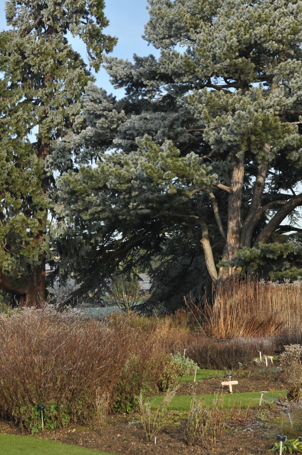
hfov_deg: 17.6
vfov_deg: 26.2
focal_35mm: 77
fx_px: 971
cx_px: 187
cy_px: 156
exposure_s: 1/250
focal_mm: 30
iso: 200
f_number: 9
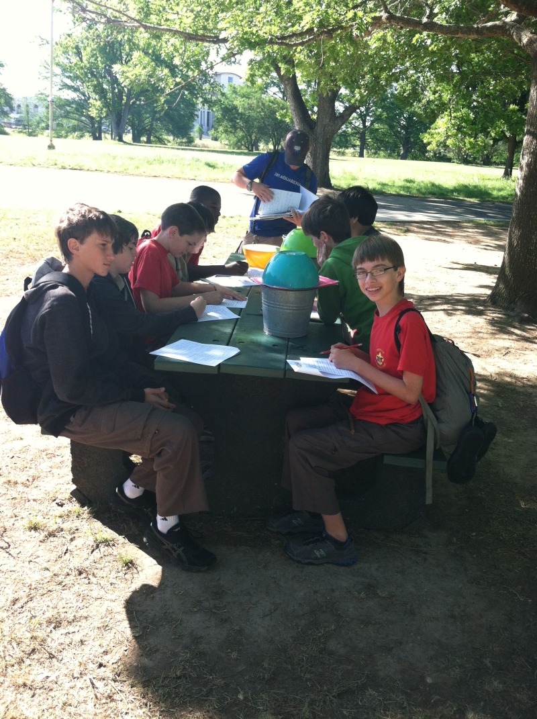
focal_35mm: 35
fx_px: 726
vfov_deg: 52.7
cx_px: 268
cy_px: 360
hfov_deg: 40.6
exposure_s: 1/232
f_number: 2.8
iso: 80
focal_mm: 3.85
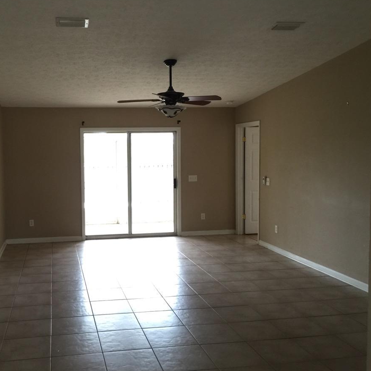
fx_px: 424
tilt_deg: -1.3
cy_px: 184
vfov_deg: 47.2
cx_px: 123
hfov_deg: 46.5
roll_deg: +0.0
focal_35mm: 35
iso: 80
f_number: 2.2
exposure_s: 1/15
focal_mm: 4.15
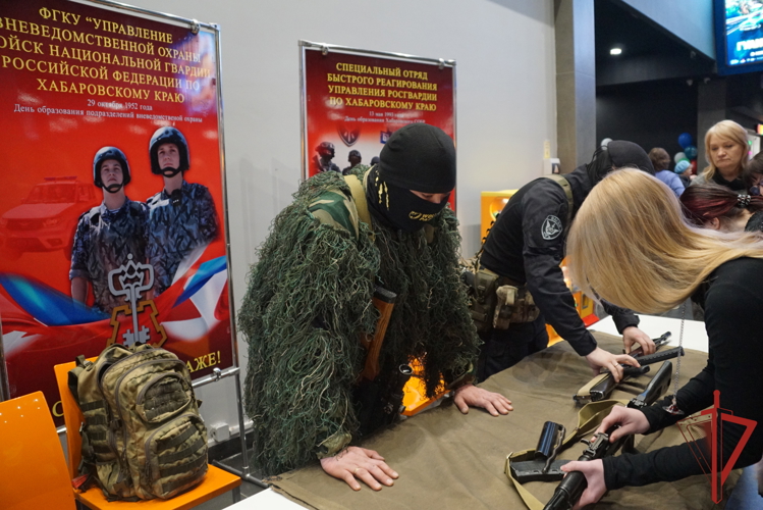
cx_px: 382
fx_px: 572
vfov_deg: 48.0
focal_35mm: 27
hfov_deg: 67.4
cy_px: 255
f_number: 3.5
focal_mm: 18
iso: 2000
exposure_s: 1/160
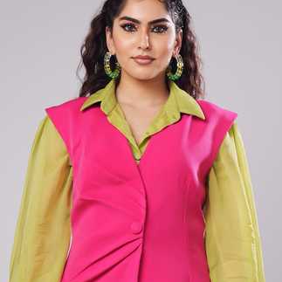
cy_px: 186
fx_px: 1530
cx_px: 139
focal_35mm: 166
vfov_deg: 10.5
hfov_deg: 10.5
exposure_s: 1/160
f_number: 5.6
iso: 100
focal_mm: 80
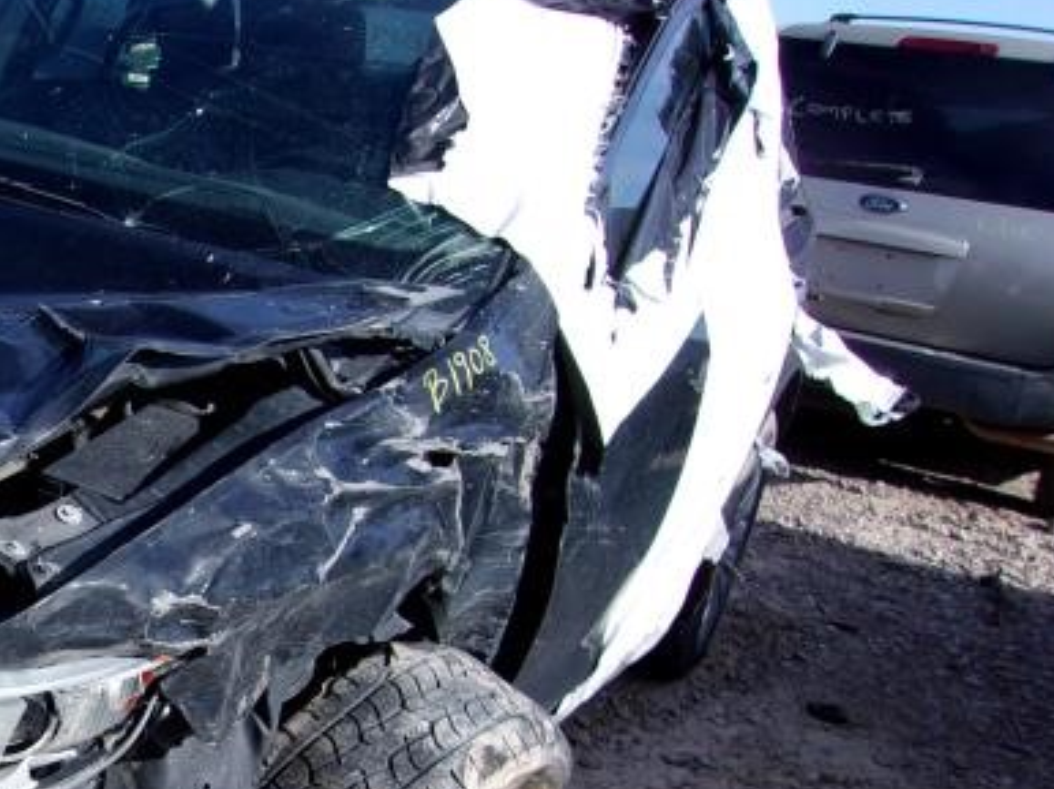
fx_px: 1704
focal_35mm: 56
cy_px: 557
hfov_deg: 31.7
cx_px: -5
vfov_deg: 25.9
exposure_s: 1/58
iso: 80
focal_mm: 4.9
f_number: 10.4
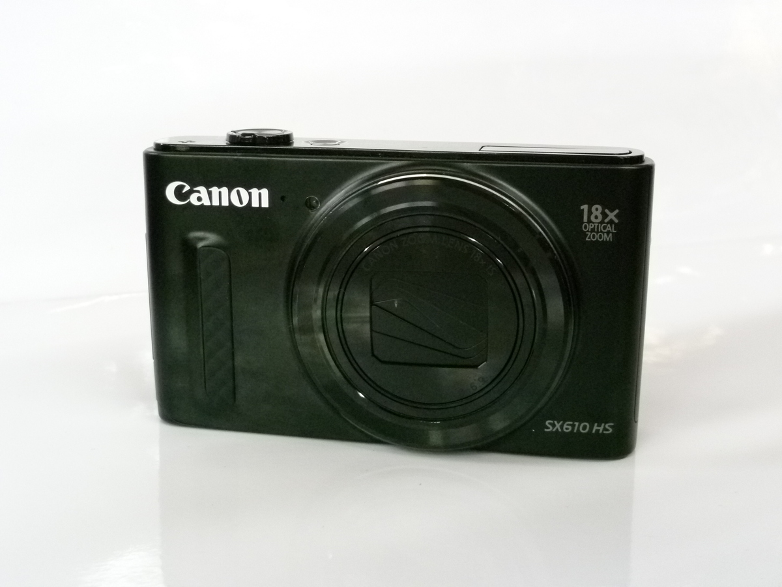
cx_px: 391
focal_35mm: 48
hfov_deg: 39.7
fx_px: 1084
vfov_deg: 30.3
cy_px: 294
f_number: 3.5
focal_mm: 8.6
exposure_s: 1/50
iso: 800
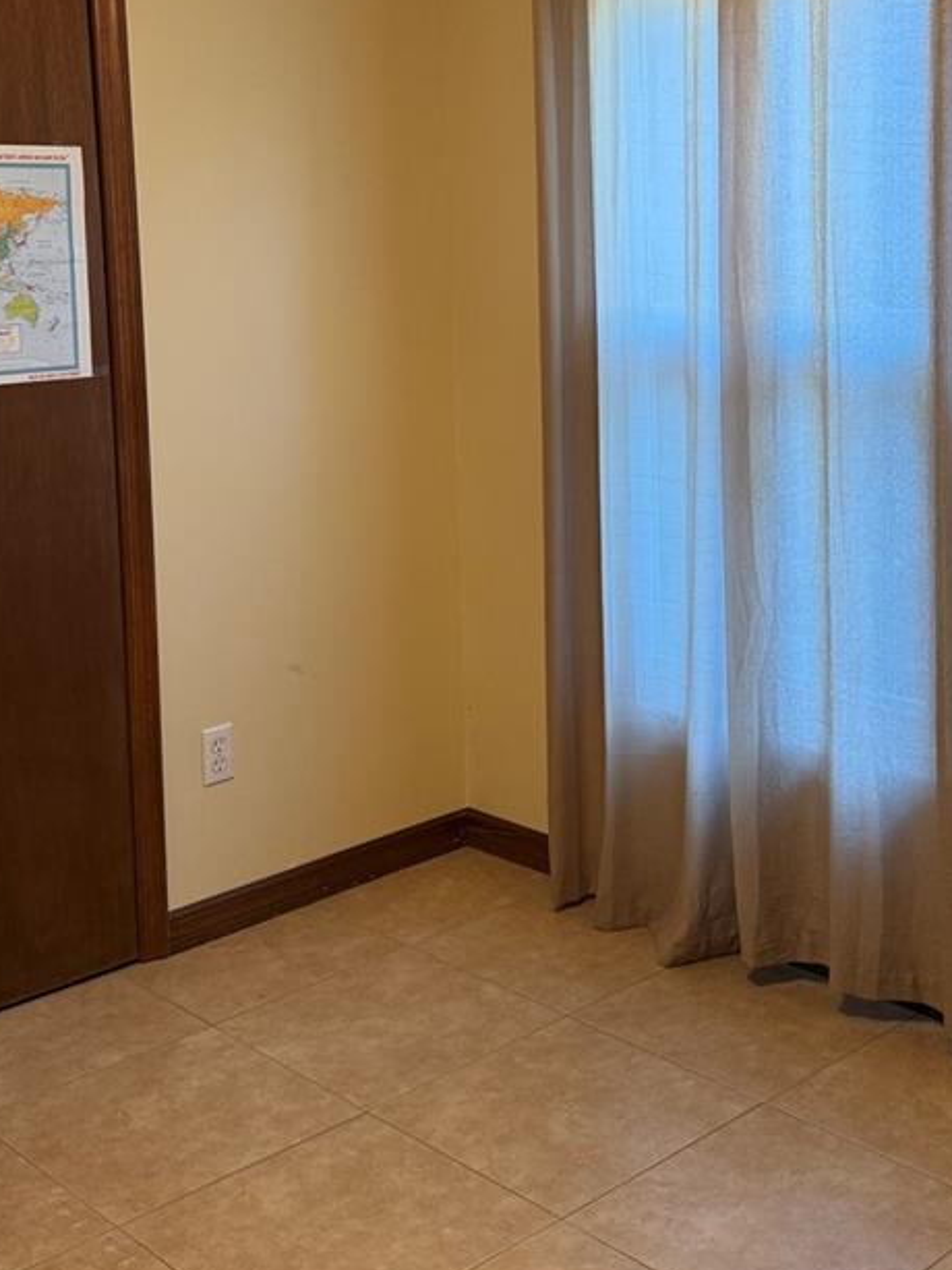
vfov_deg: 39.6
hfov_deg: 30.7
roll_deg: +0.4
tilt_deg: -4.2
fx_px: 1723
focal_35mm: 47
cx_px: 602
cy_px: 356
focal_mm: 6.76
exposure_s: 1/60
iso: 200
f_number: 1.78
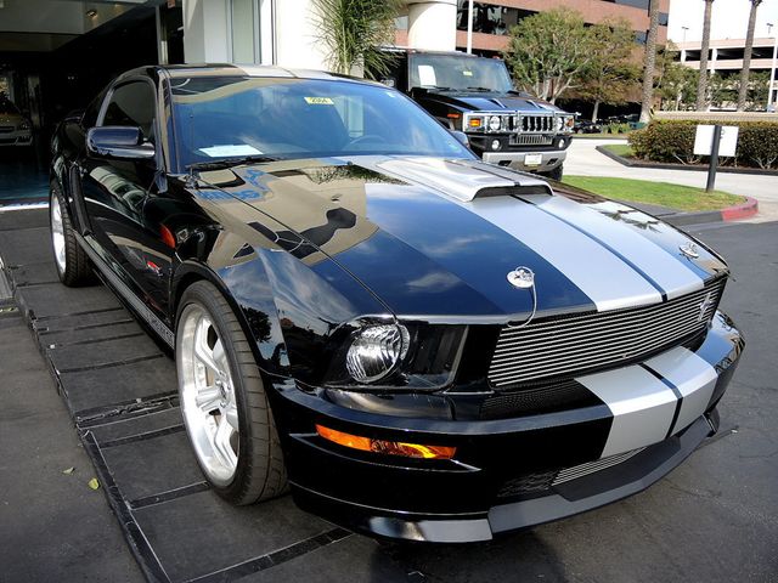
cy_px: 292
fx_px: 629
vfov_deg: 49.7
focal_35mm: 28
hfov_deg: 63.4
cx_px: 389
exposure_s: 1/500
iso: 80
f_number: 2
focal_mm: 6
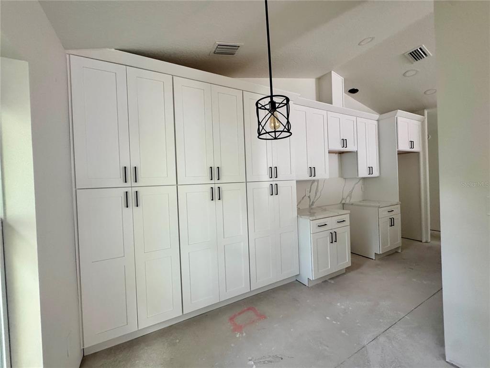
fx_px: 198
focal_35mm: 14
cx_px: 245
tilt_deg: -0.3
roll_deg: +2.6
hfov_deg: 102.1
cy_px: 184
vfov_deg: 85.7
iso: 320
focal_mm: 2.22
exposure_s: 1/99
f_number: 2.2
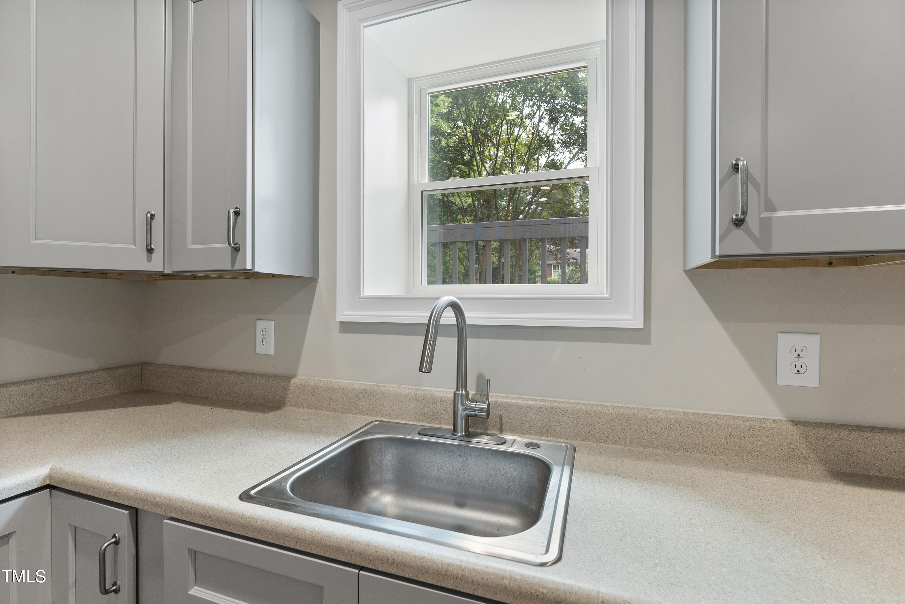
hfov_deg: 96.0
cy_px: 302
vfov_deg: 73.1
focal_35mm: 16
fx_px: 407
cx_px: 452
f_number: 7.1
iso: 400
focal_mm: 16.2
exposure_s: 1/10
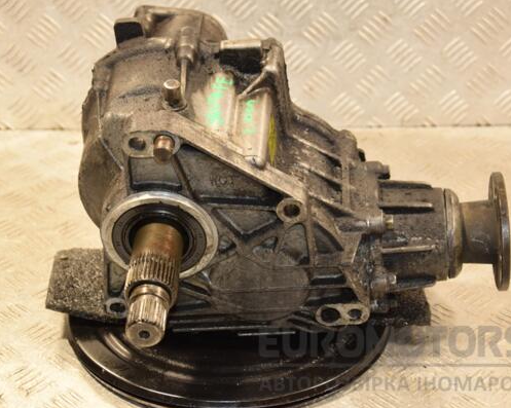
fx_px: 1285
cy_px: 205
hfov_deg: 22.5
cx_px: 240
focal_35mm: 85
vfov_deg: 18.1
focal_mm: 50
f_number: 5
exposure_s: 1/80
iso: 800
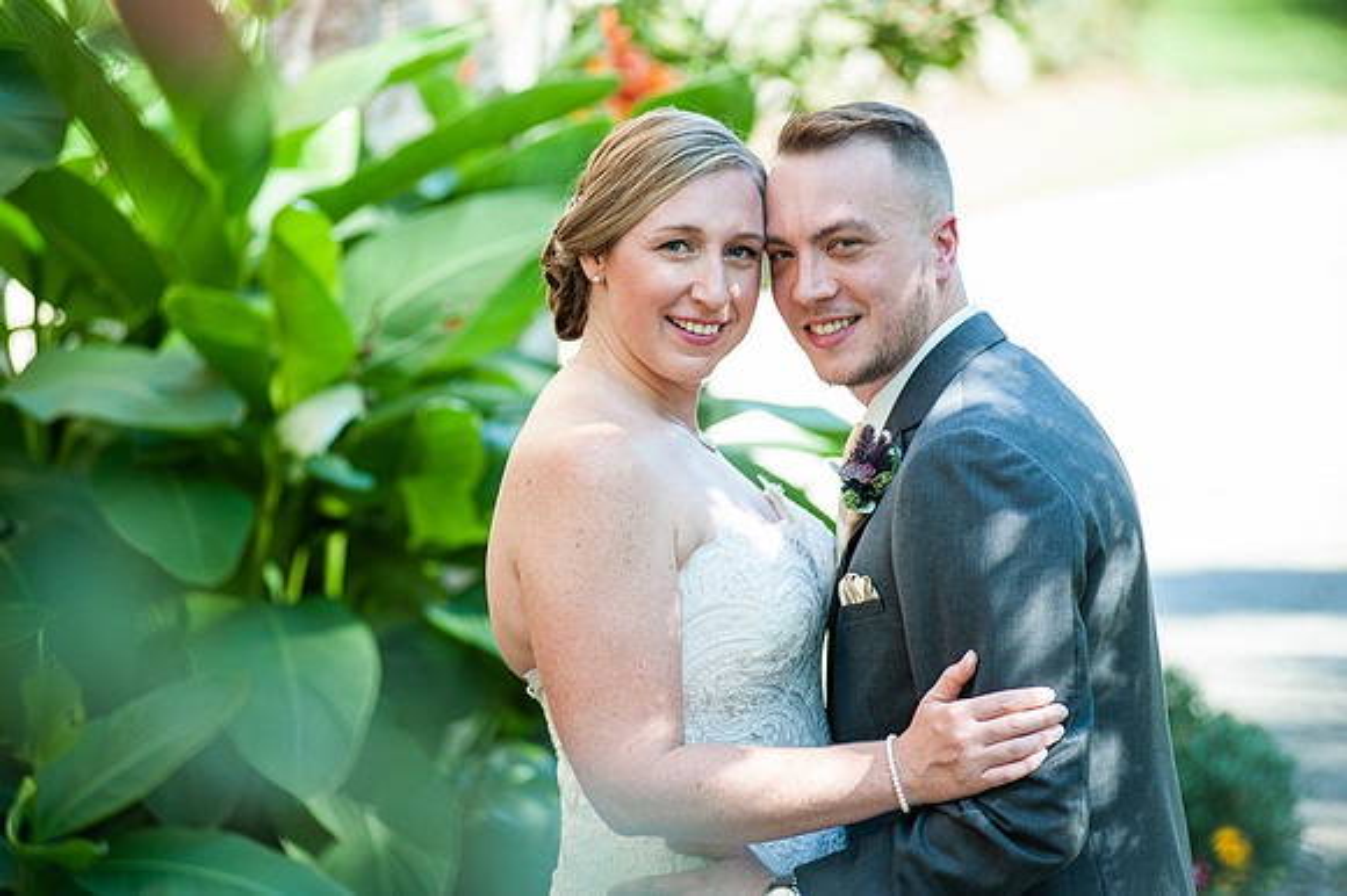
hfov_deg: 13.3
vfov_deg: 8.8
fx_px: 5796
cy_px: 448
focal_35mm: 155
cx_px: 674
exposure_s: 1/200
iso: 160
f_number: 3.2
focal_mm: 155
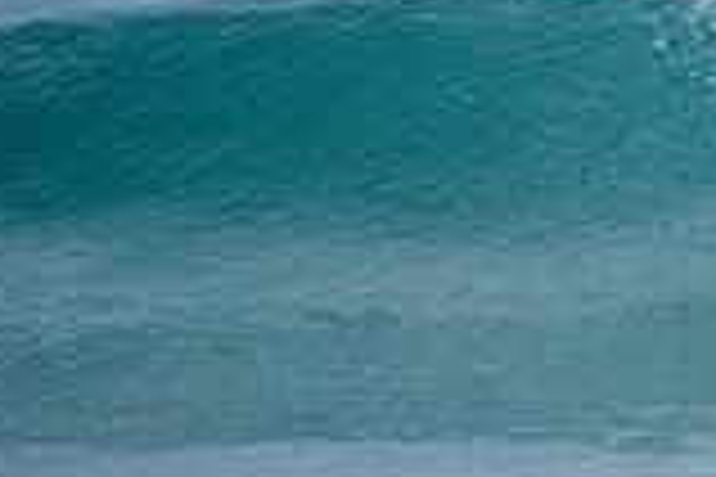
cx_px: 1274
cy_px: -25
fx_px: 34763
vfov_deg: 0.8
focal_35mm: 1748
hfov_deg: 1.2
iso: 560
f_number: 5.6
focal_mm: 480
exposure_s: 1/2000
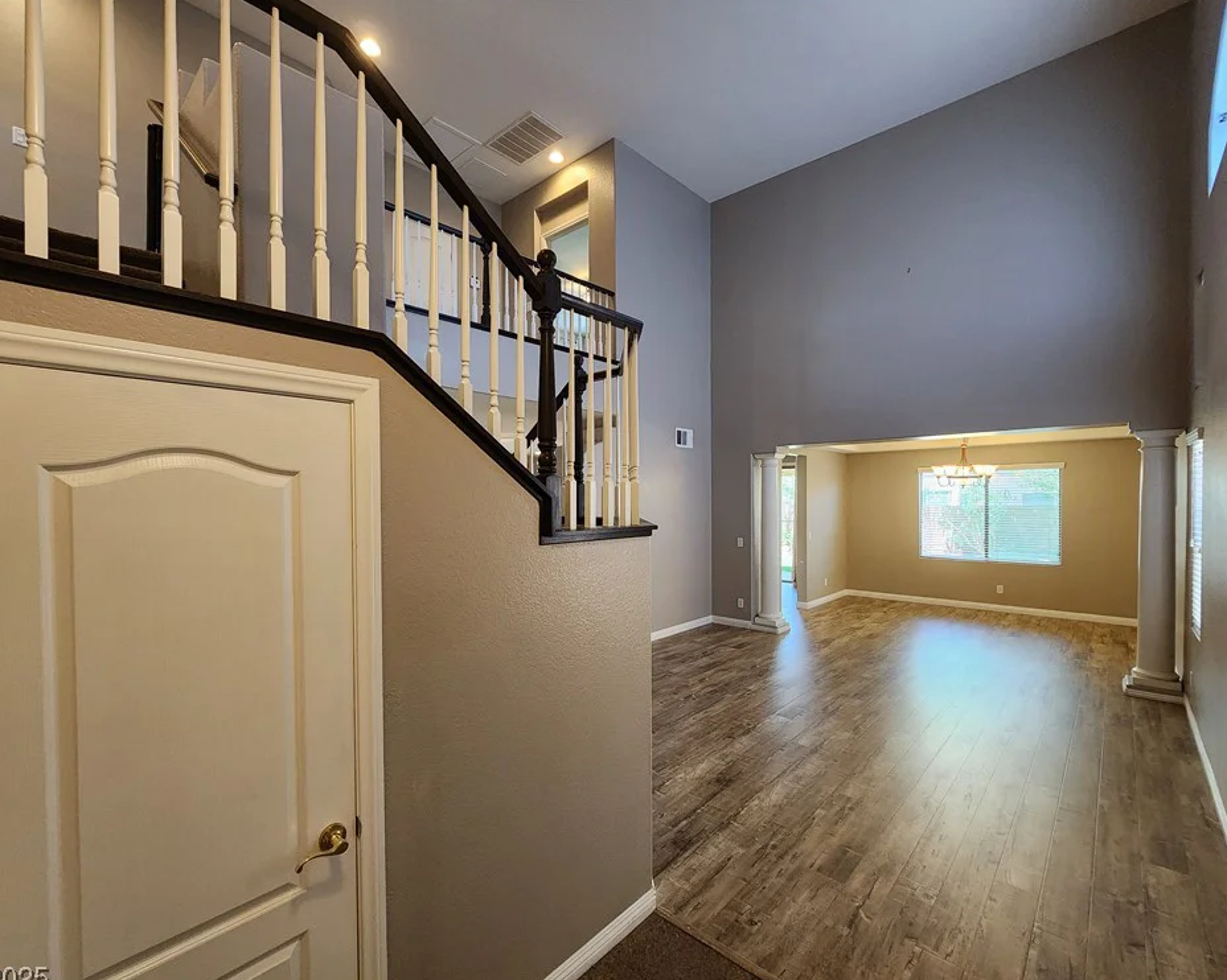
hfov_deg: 100.7
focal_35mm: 14
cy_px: 501
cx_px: 592
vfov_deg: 87.9
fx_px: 508
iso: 400
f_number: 2.2
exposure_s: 1/60
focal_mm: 2.2
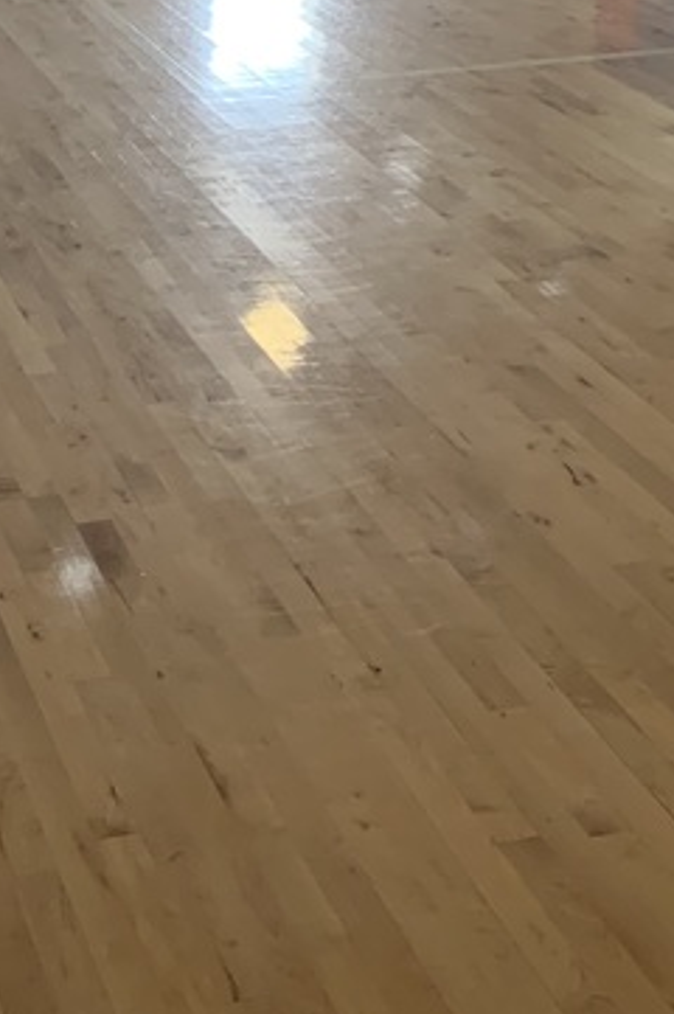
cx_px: 110
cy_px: -79
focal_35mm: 75
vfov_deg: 25.2
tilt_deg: -10.6
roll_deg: +3.6
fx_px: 2110
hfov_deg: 17.9
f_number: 1.8
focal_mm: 4.25
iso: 100
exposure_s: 1/85
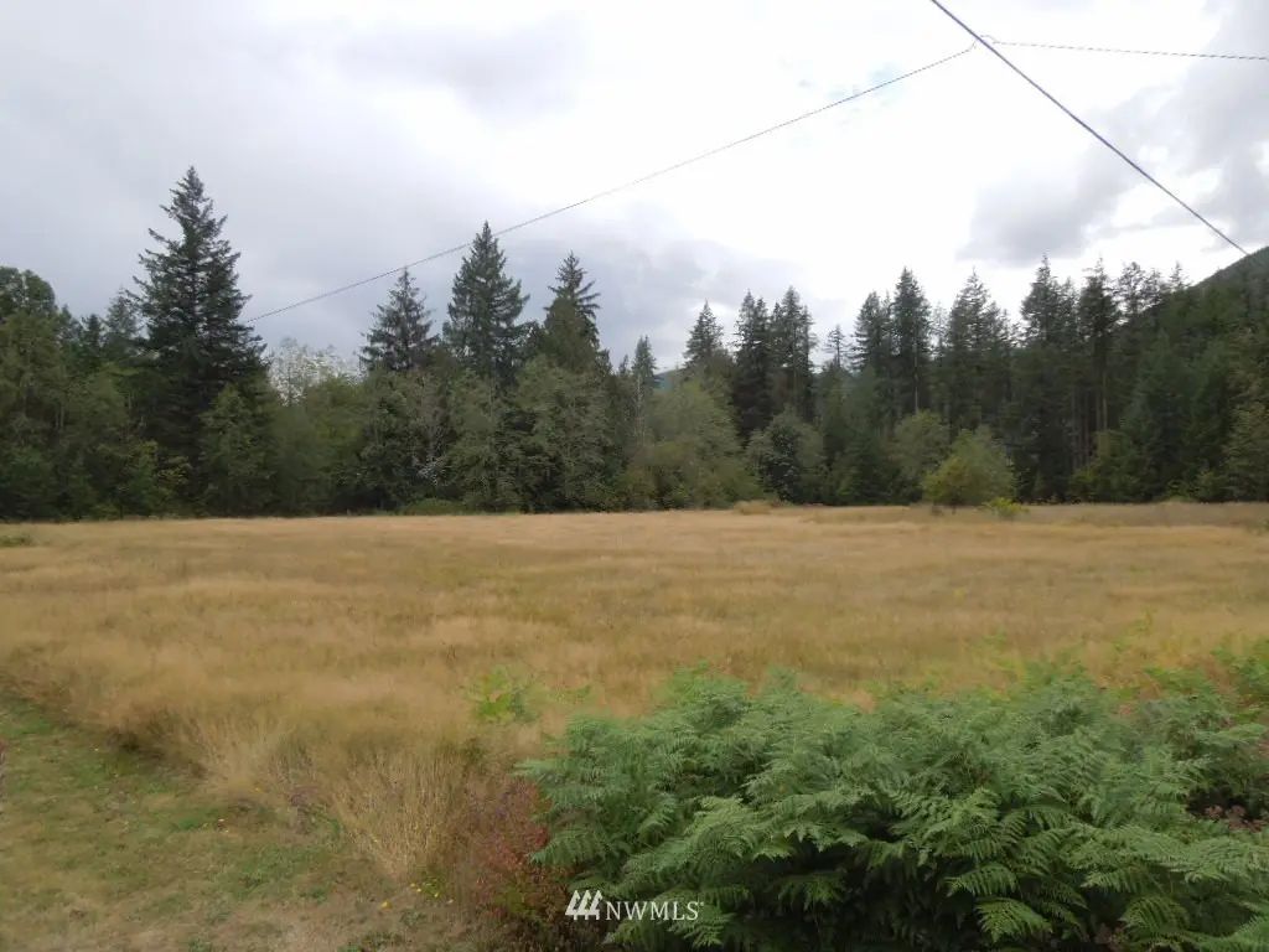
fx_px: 916
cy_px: 476
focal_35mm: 25
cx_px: 634
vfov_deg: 54.9
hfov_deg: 69.4
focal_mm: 4.5
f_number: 3.3
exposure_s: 1/500
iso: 100
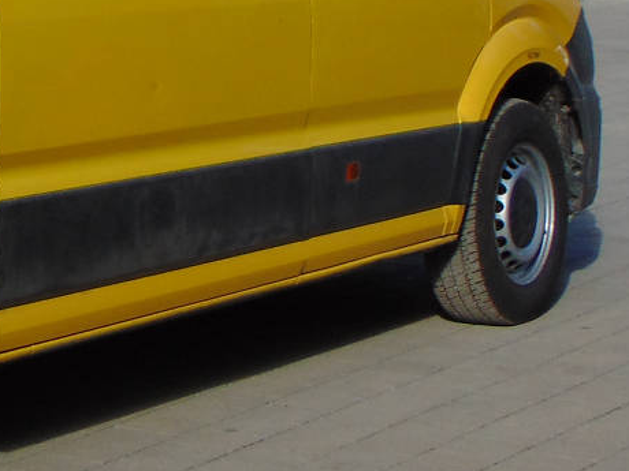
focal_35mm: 174
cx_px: -380
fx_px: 3162
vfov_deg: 8.4
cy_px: -83
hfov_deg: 10.8
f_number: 3.5
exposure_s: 1/800
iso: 80
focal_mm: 9
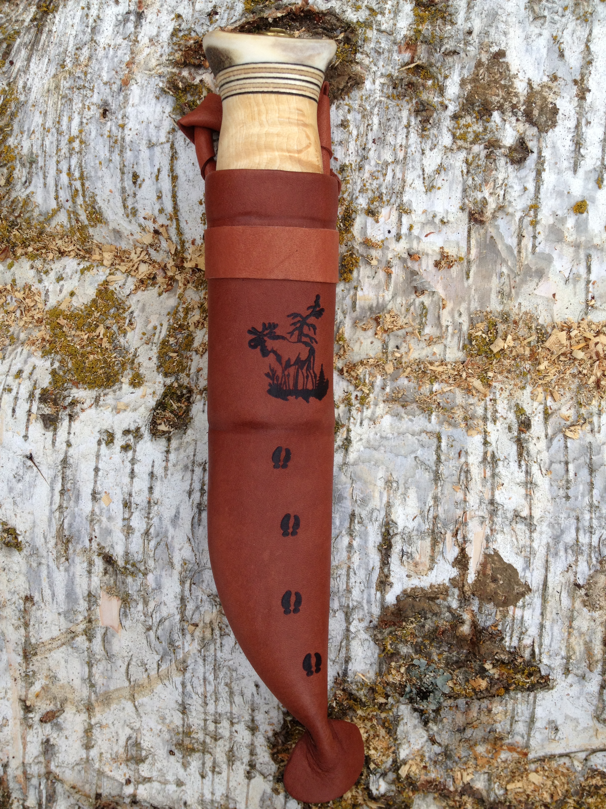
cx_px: 303
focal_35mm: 35
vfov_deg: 52.6
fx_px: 817
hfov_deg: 40.7
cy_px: 404
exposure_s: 1/258
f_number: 2.4
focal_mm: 4.28
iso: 64
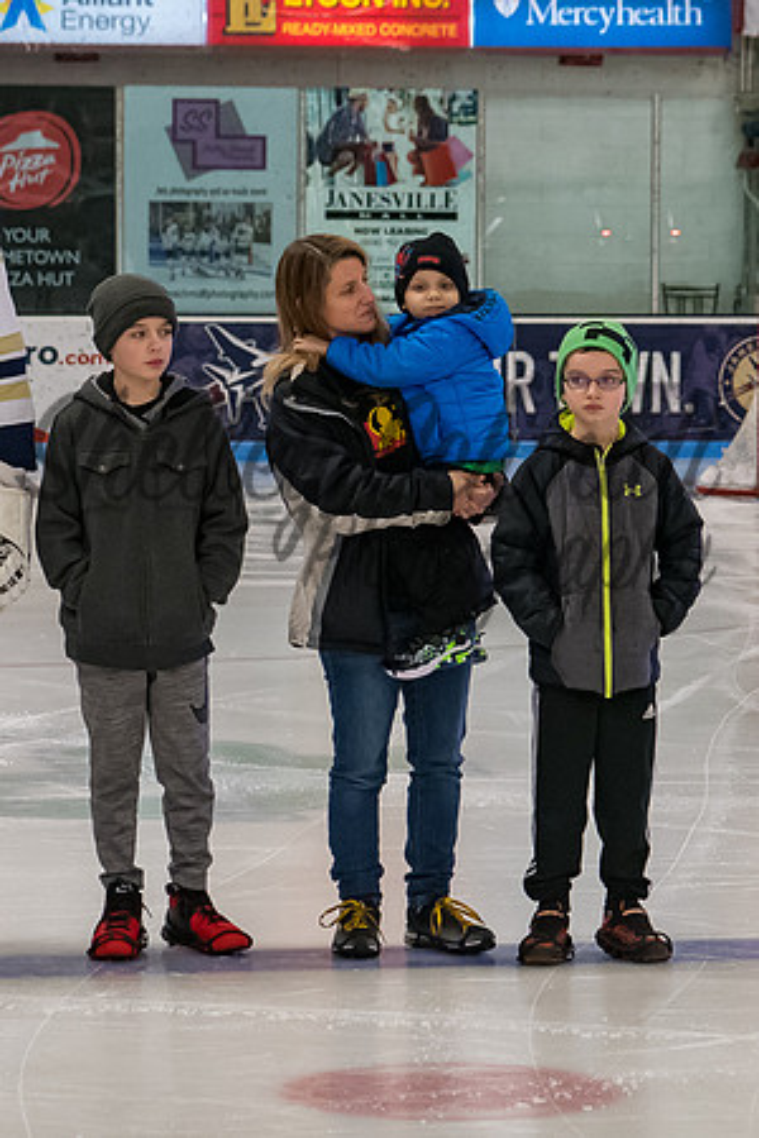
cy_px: 506
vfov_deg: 12.8
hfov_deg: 8.6
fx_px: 5057
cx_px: 417
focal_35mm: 160
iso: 2500
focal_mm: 62
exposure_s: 1/250
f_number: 4.5
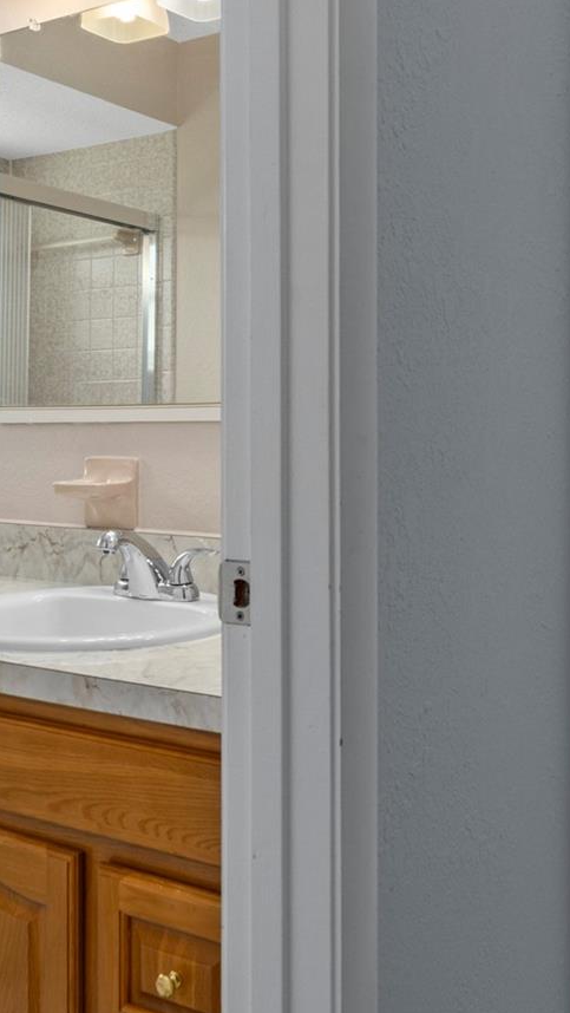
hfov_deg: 29.0
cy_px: 476
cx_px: 300
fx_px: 1101
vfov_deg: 49.4
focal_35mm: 41
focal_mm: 14
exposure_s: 1/8
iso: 320
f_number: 8
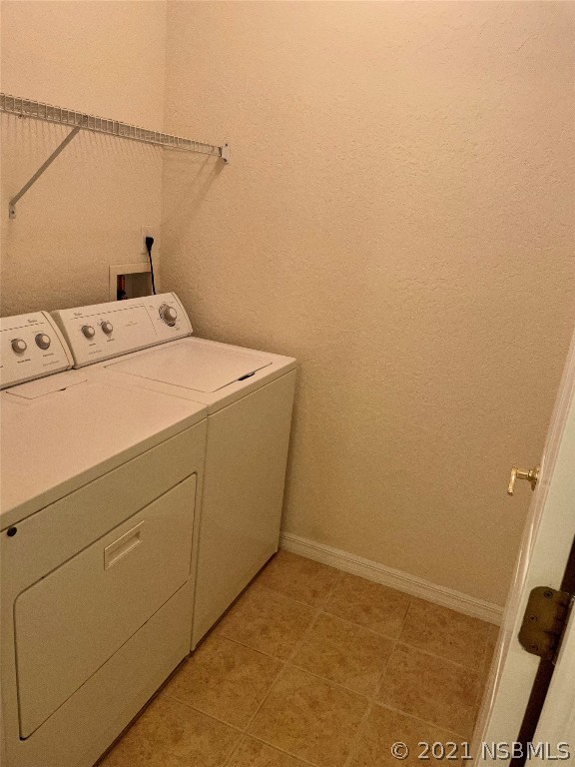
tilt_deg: -16.0
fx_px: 576
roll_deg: -5.1
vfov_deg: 67.3
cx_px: 288
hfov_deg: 53.1
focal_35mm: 26
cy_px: 384
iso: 250
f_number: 1.6
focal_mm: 4.2
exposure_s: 1/60
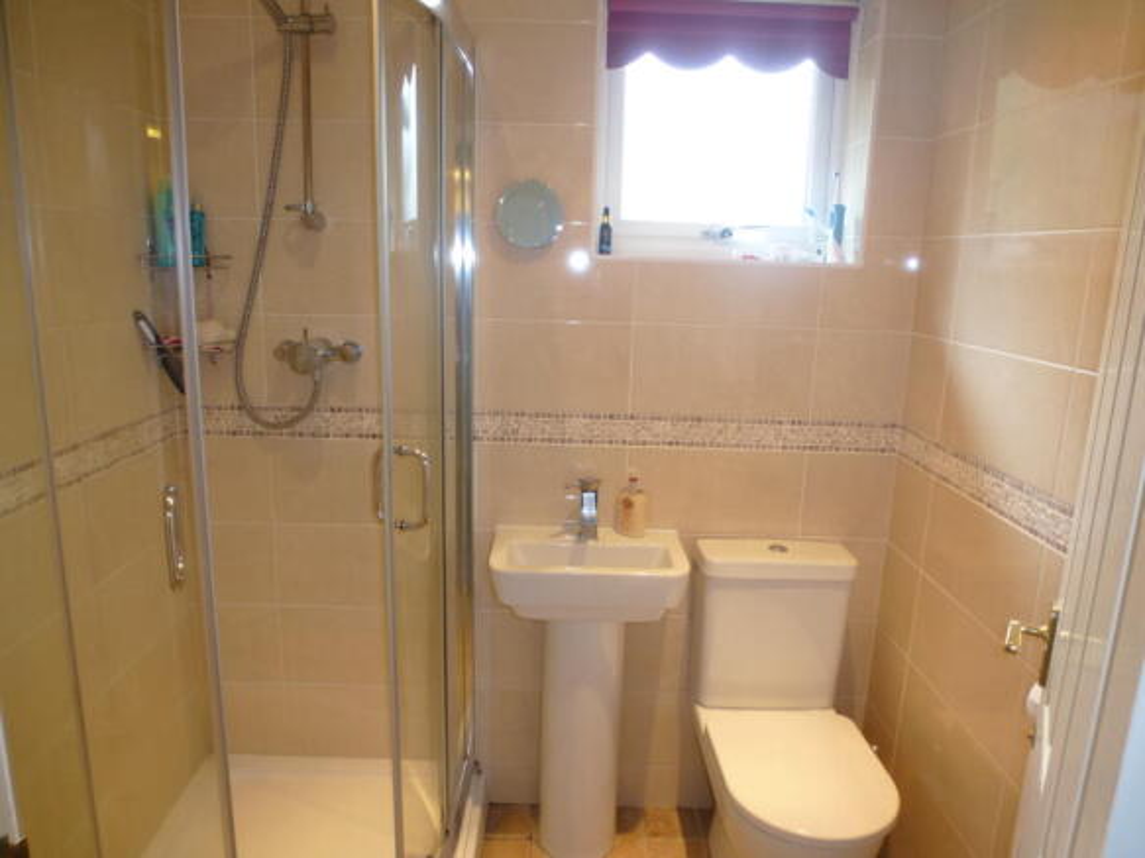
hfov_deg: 71.6
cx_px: 572
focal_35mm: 24
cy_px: 429
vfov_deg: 56.8
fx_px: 794
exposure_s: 1/8
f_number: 3.3
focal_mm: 4.3
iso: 100
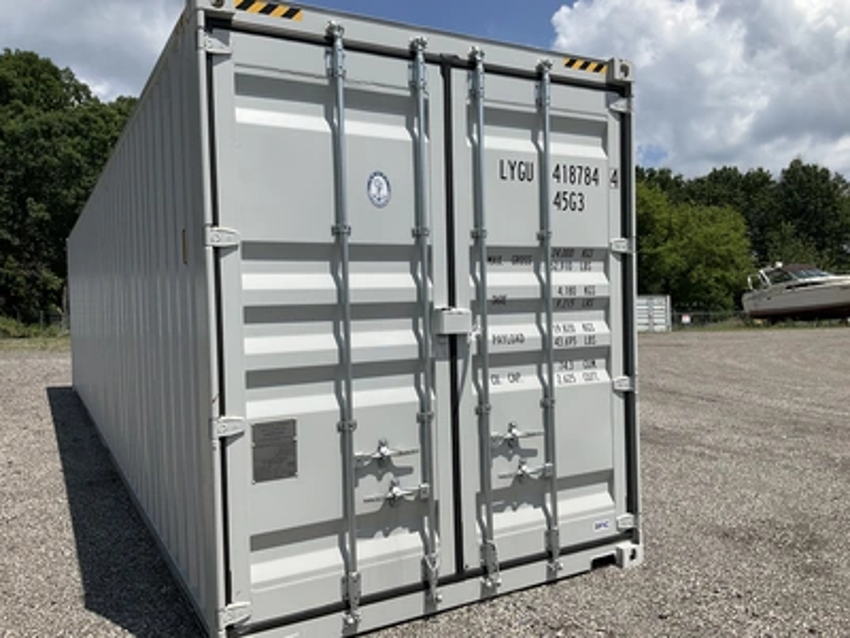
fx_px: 712
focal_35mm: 29
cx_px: 425
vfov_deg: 48.2
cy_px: 319
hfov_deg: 61.7
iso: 25
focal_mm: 3
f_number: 1.8
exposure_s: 1/3534
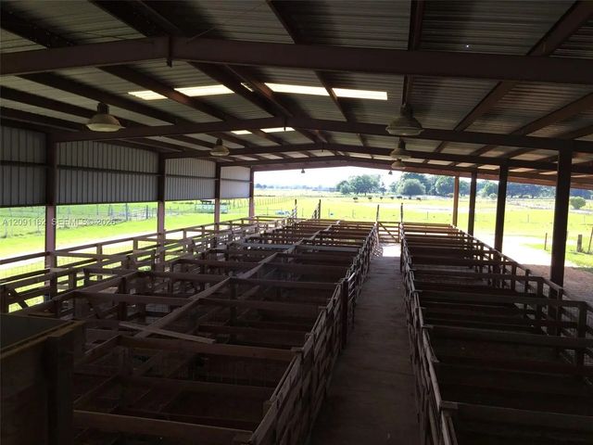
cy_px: 222
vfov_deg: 48.2
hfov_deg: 61.7
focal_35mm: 29
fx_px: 497
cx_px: 296
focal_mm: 4.15
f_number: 2.2
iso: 32
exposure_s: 1/210
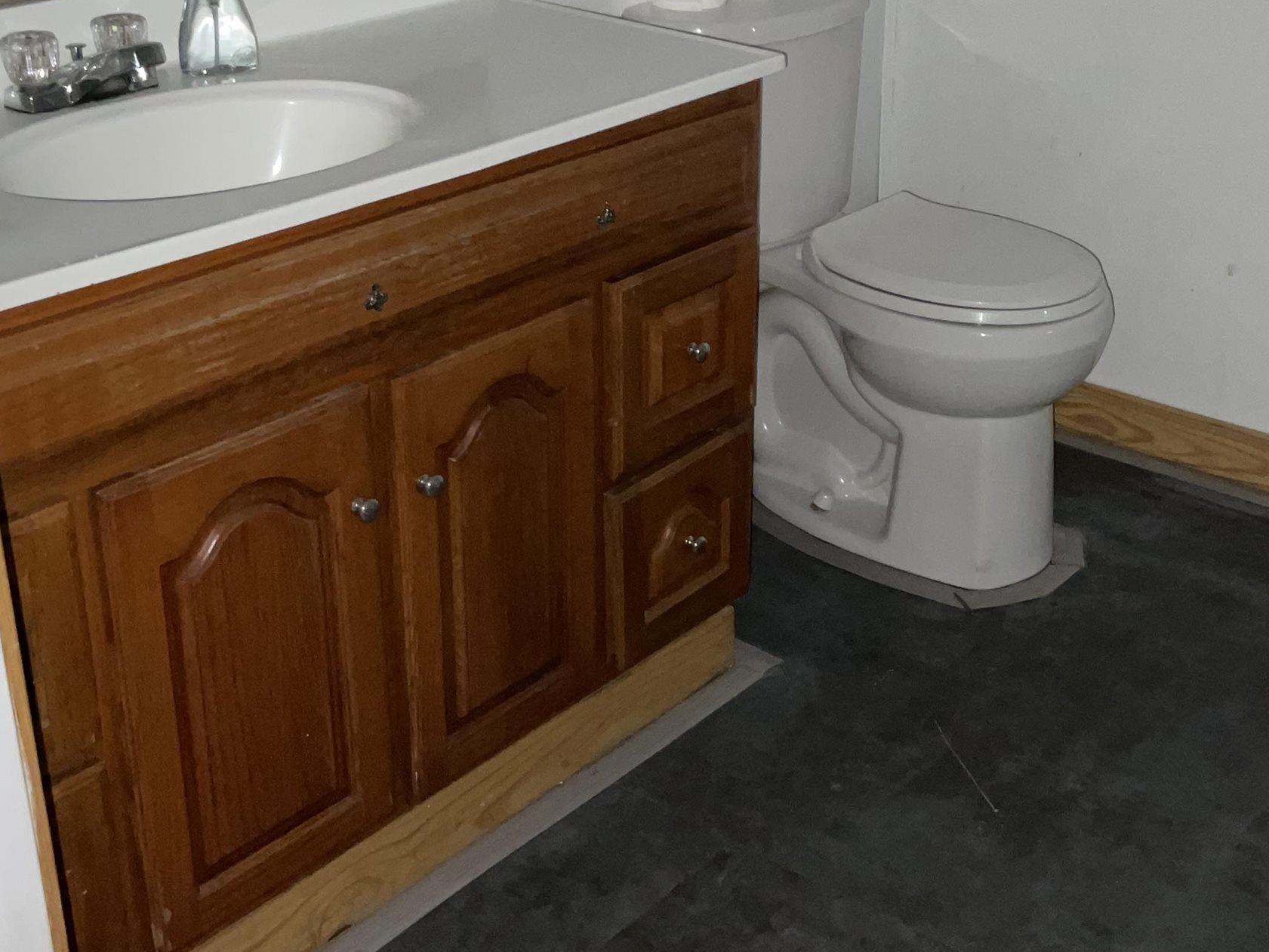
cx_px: 815
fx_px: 1943
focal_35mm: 53
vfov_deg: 27.5
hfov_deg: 35.9
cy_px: 396
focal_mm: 3
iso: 100
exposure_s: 1/16
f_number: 1.8
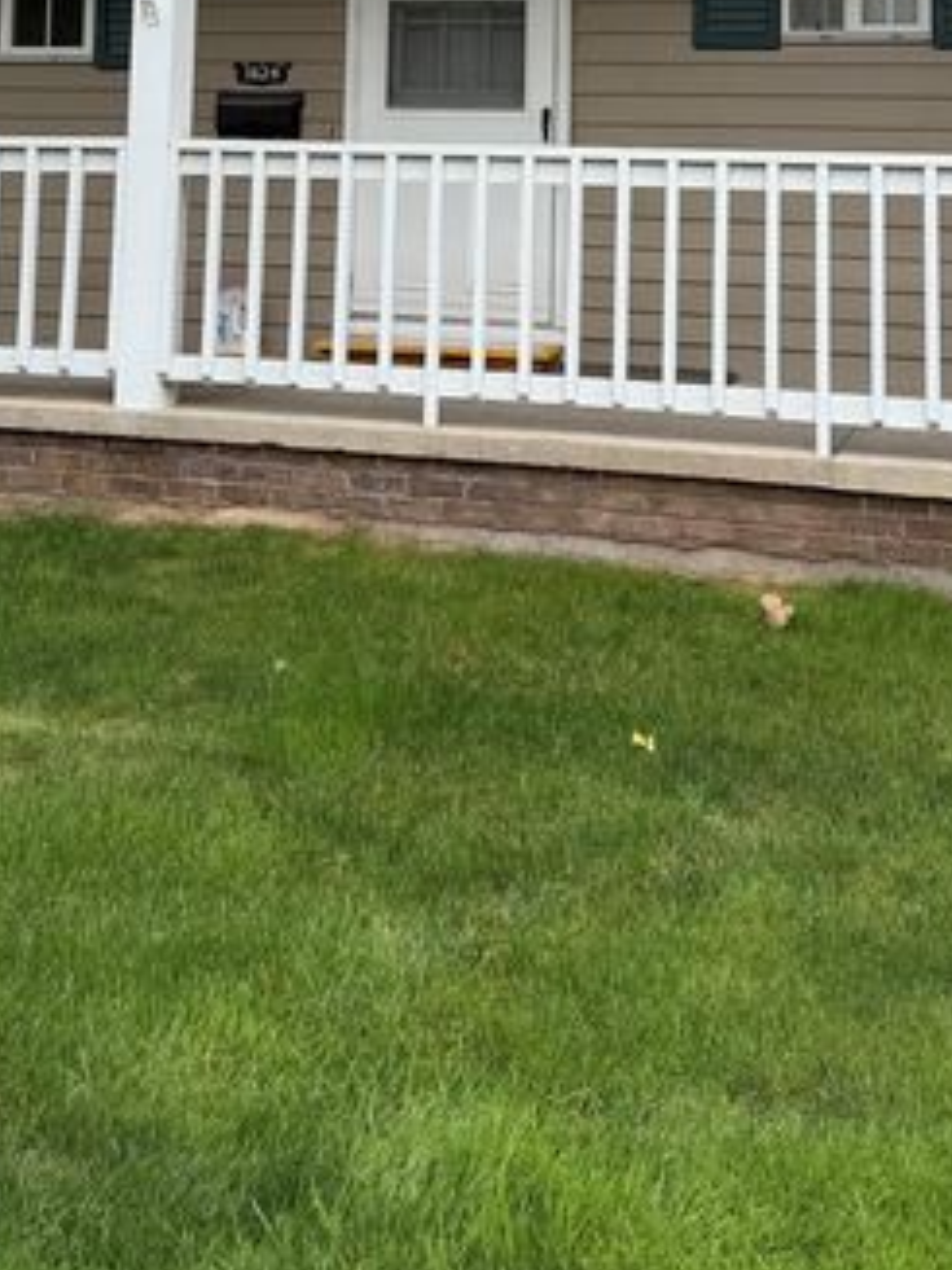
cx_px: 548
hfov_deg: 29.6
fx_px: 1798
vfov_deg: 35.1
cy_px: -10
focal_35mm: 49
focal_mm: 6.76
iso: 100
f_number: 1.78
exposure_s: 1/2053
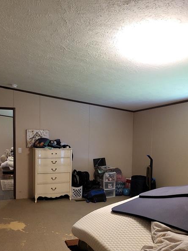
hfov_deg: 45.2
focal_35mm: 31
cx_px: 75
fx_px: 225
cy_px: 148
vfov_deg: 58.0
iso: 320
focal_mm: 5
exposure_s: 1/40
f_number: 1.8
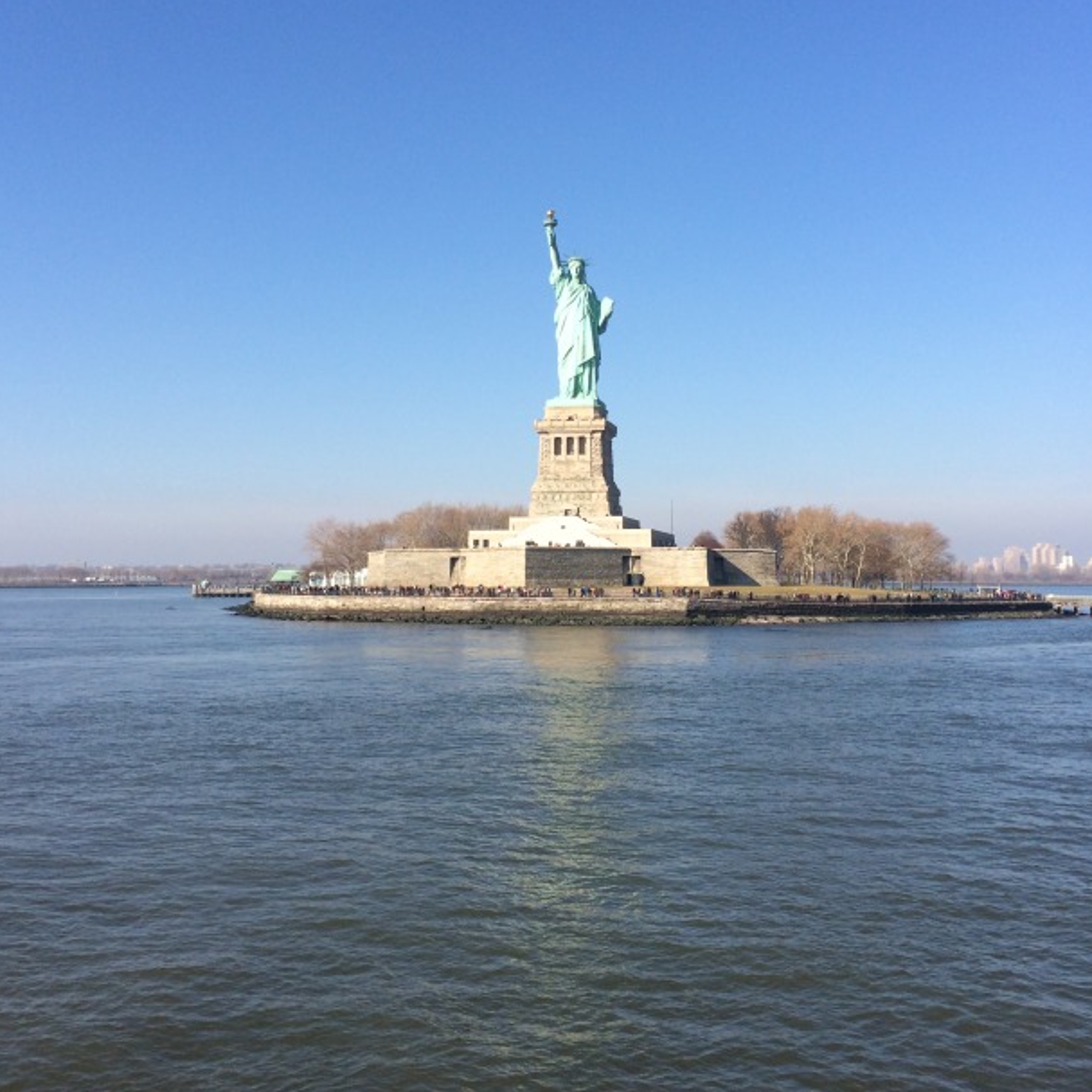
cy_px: 418
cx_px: 540
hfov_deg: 46.0
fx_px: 1285
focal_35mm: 36
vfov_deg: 45.7
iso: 32
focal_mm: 4.15
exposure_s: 1/2160
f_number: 2.2
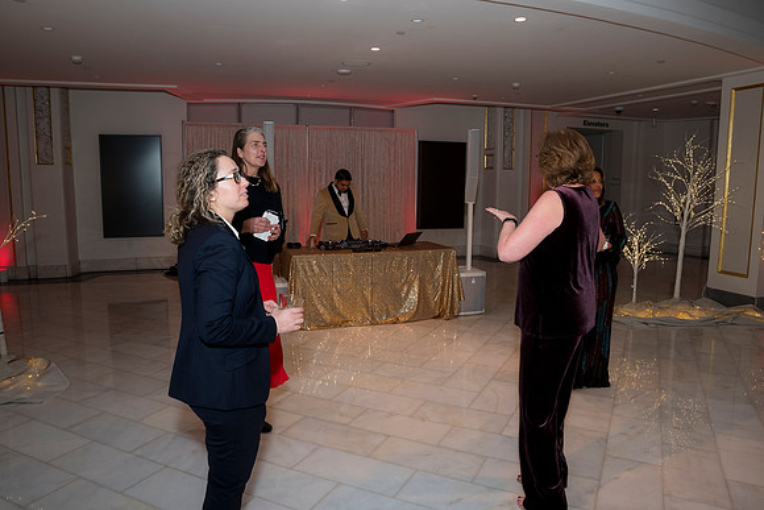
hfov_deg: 69.5
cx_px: 382
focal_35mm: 26
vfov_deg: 49.7
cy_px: 249
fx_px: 550
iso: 800
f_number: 5
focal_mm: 24
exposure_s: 1/125
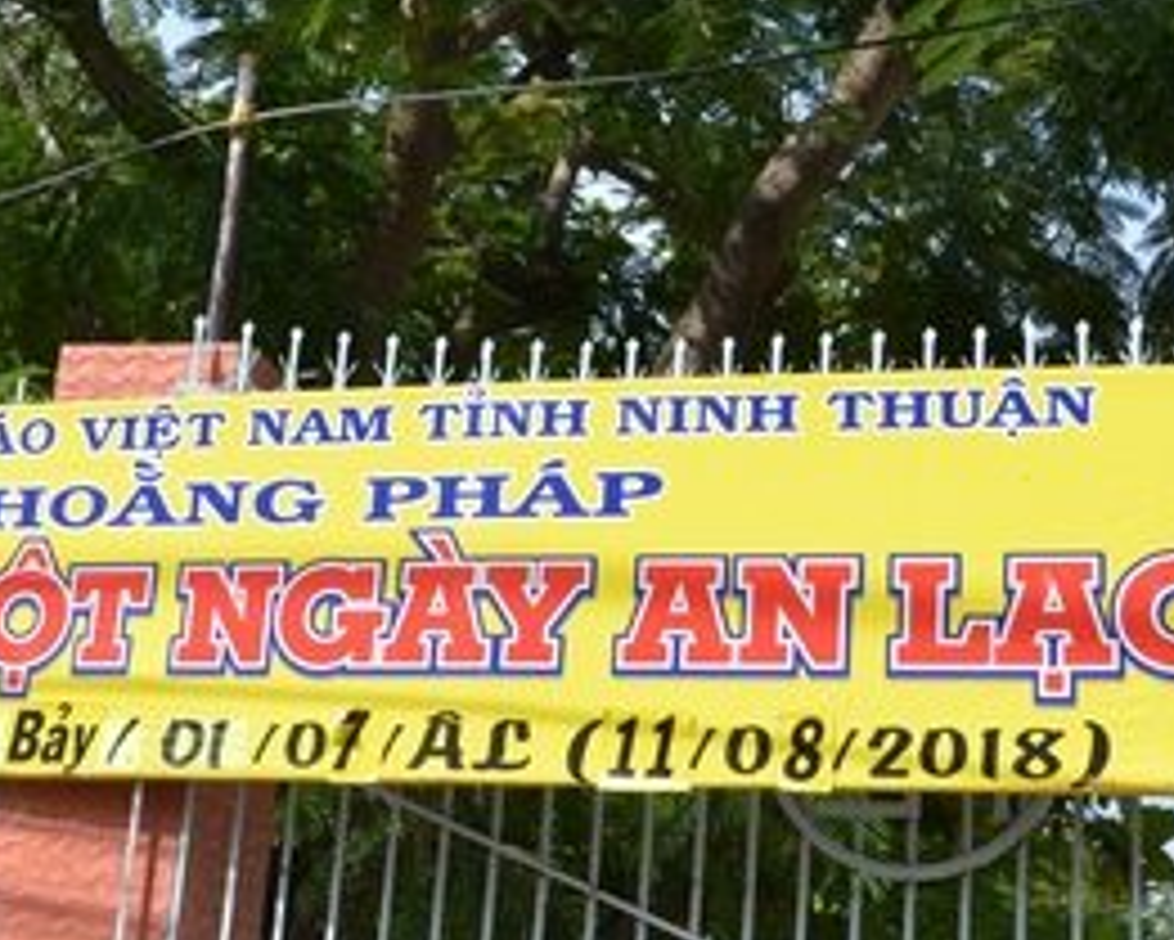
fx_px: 2676
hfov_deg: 24.7
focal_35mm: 77
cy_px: 227
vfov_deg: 19.8
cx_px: 477
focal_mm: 22
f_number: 10
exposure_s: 1/400
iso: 250
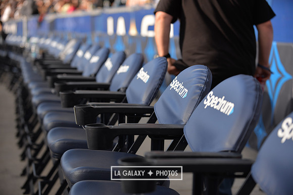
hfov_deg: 25.4
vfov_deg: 17.1
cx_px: 146
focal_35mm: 80
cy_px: 98
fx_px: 651
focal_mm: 80
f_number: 2.8
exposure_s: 1/1600
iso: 200
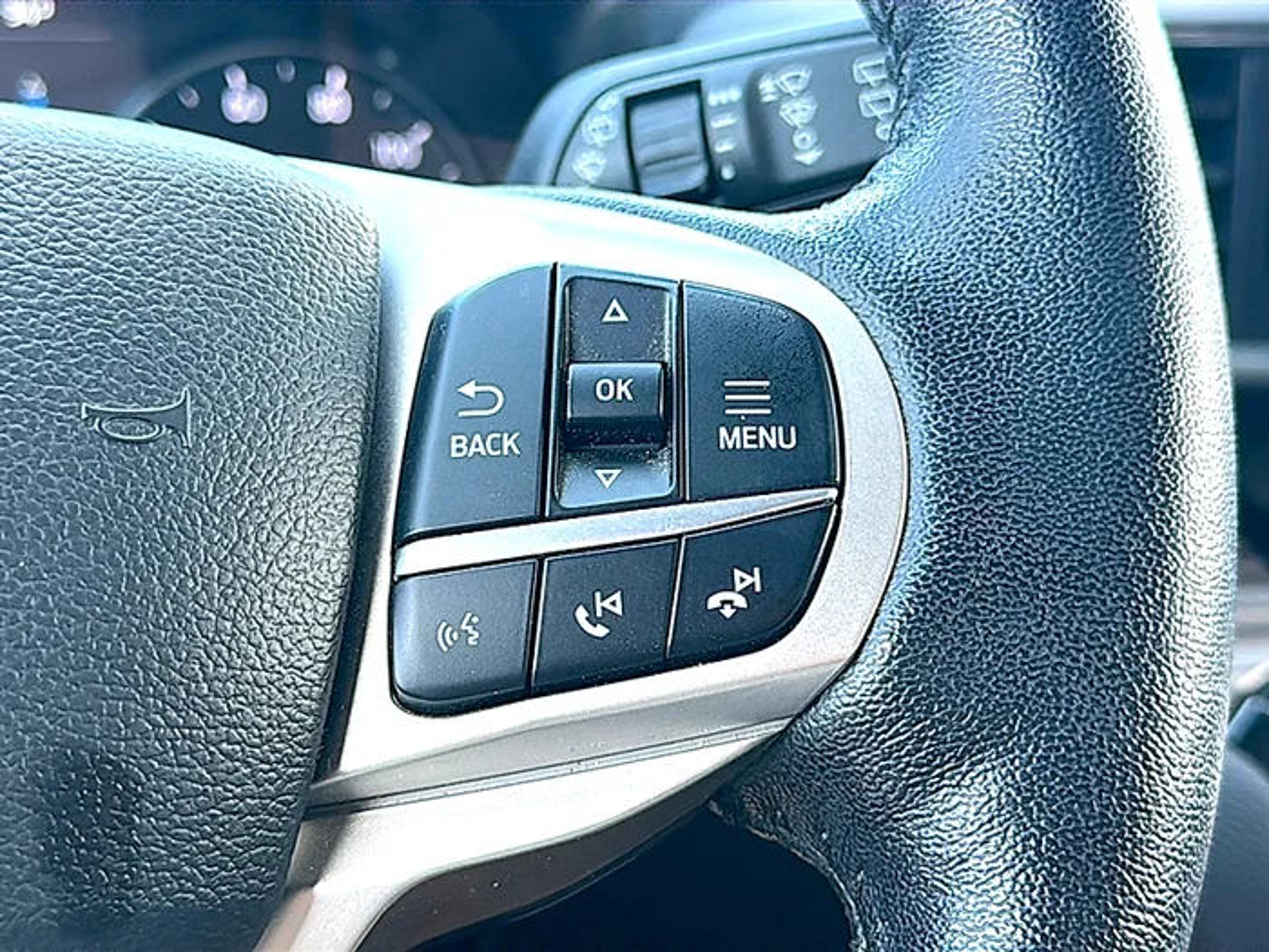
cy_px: 476
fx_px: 1650
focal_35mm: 45
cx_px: 634
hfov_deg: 42.1
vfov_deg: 32.2
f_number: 1.78
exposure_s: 1/88
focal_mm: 6.86
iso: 64
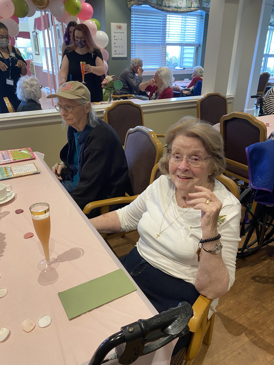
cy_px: 182
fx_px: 274
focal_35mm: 26
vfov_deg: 67.3
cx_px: 137
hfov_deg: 53.1
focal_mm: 4.25
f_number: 1.8
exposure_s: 1/60
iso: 160
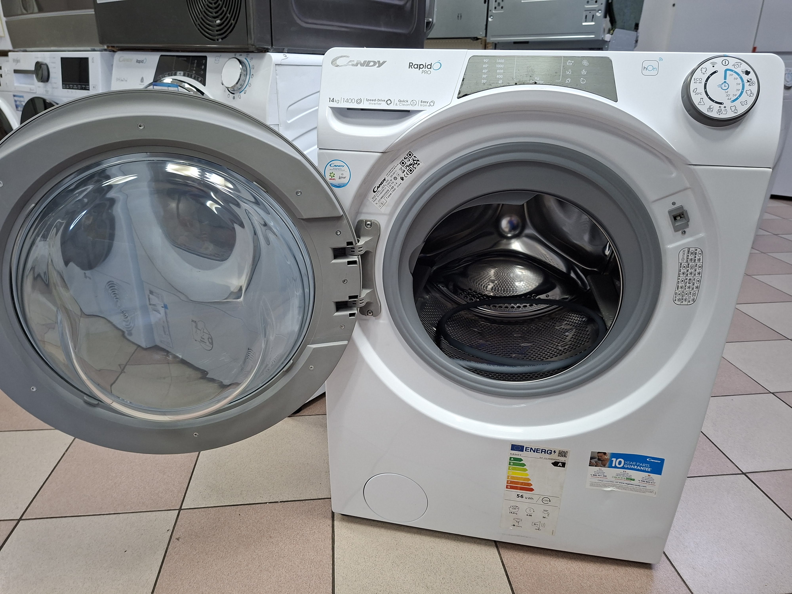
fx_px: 526
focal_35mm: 23
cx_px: 396
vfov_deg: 58.9
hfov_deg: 73.9
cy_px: 297
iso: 200
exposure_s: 1/50
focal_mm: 5.54
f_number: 1.8
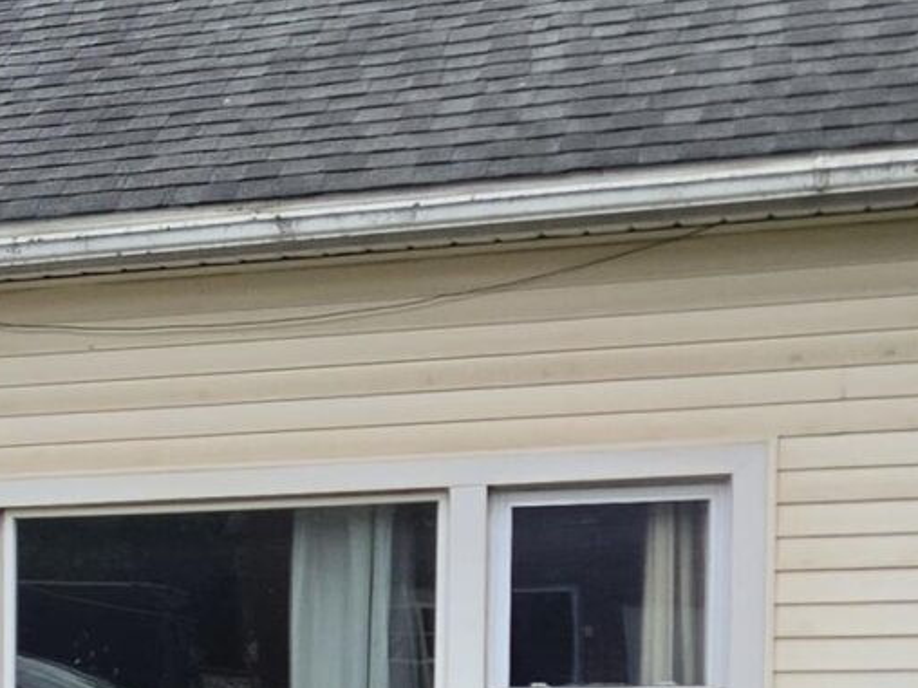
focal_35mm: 116
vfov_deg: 12.4
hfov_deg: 14.6
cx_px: -799
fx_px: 3076
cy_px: 885
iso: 80
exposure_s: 1/1732
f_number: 1.8
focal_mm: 5.4
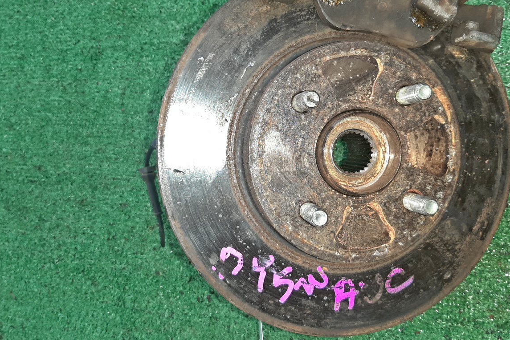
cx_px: 275
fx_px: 482
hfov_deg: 55.7
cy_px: 153
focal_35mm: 34
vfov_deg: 38.9
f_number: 1.7
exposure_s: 1/33
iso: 212
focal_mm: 3.93
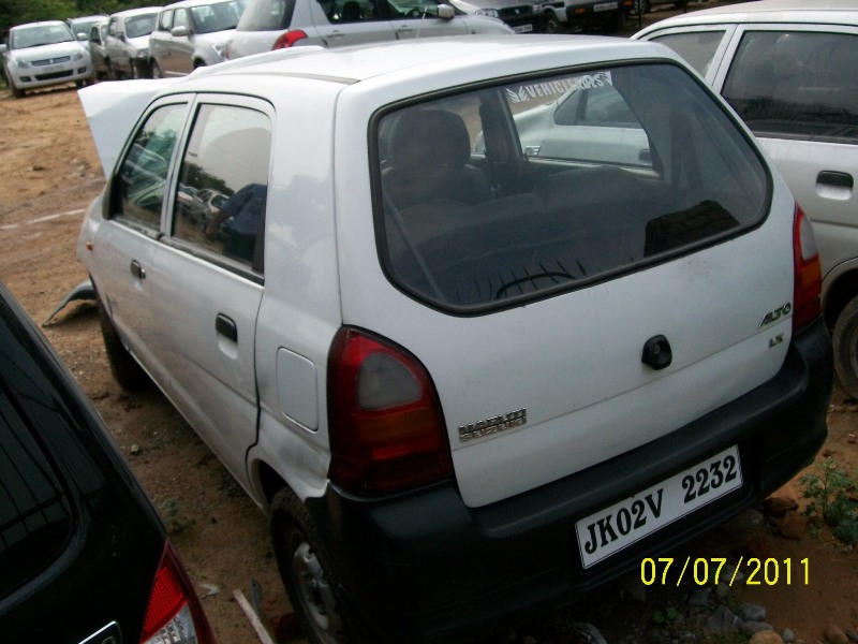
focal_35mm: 36
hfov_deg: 51.4
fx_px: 892
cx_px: 429
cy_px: 322
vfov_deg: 39.7
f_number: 4.8
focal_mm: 6
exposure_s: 1/640
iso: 100
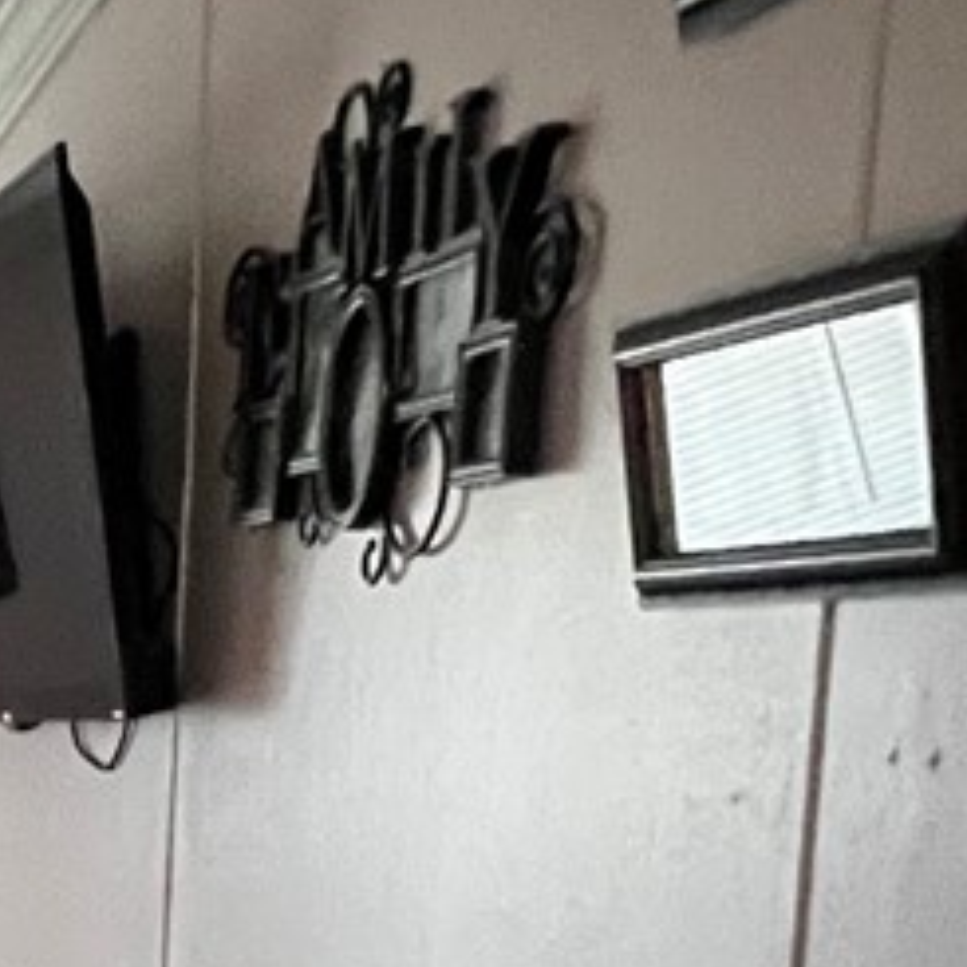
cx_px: -983
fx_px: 2370
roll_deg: +1.1
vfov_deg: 21.3
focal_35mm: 75
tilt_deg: -8.8
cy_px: 1176
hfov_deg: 16.9
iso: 800
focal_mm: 1.57
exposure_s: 1/60
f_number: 1.8
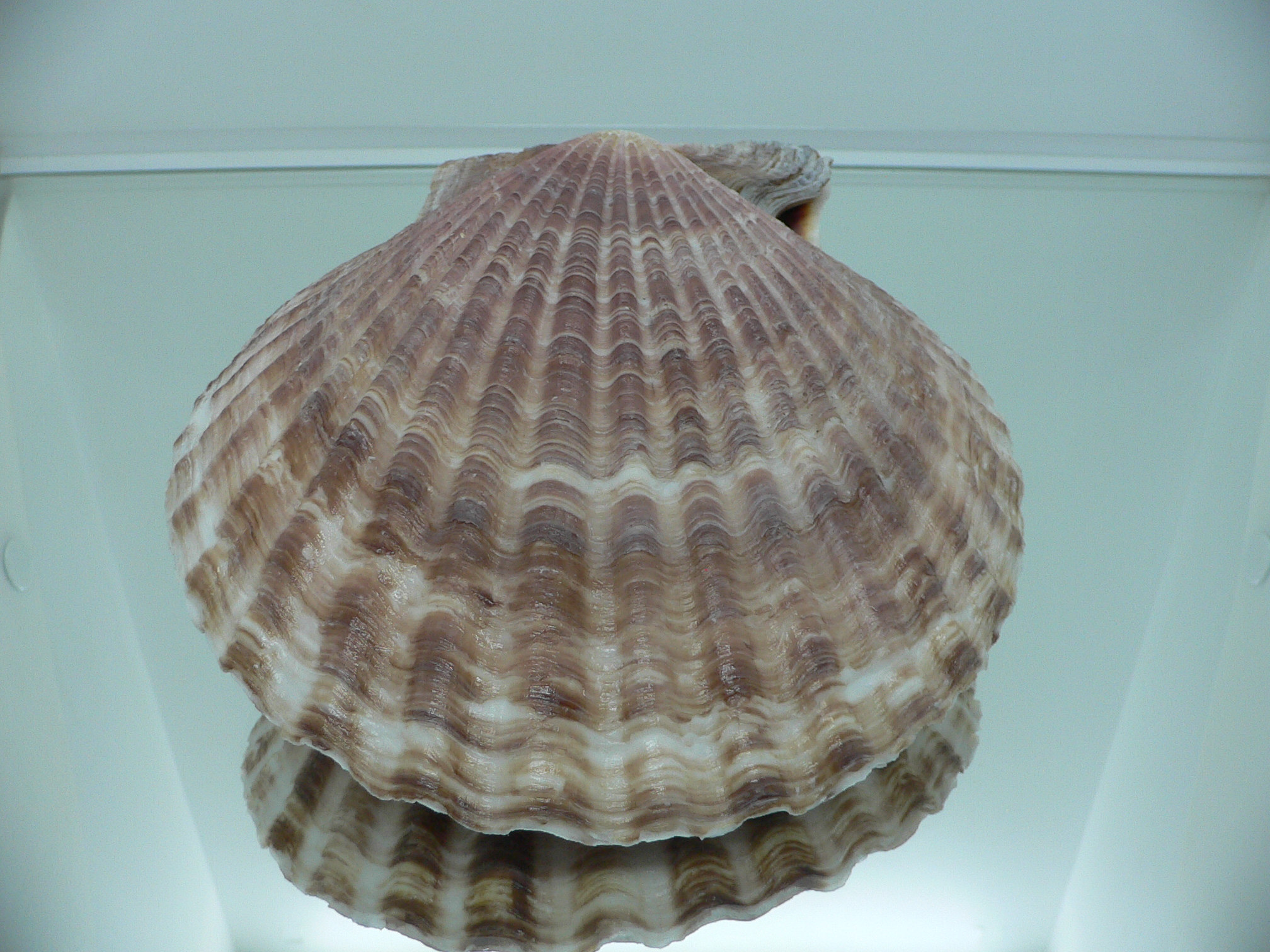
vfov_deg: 40.7
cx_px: 635
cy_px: 476
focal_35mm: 35
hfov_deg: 52.6
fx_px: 1284
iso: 100
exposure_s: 1/60
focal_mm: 4.6
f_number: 2.8
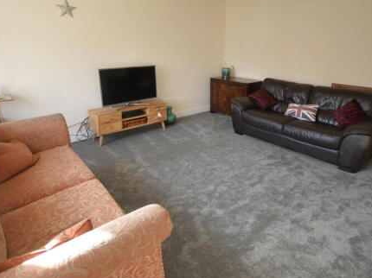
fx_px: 236
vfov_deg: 60.3
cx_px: 219
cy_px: 105
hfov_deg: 75.8
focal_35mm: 22
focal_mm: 10
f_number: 4
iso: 400
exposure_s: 1/60
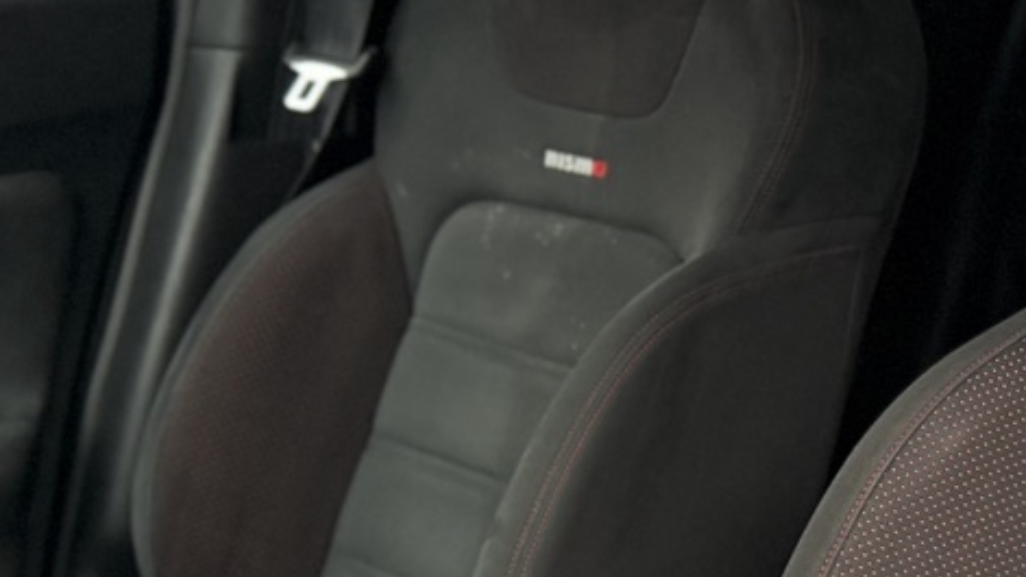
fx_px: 2177
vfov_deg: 14.8
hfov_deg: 25.2
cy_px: 614
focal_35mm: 80
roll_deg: +0.3
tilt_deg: -18.0
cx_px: 1041
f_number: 1.78
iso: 200
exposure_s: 1/72
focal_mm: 6.76
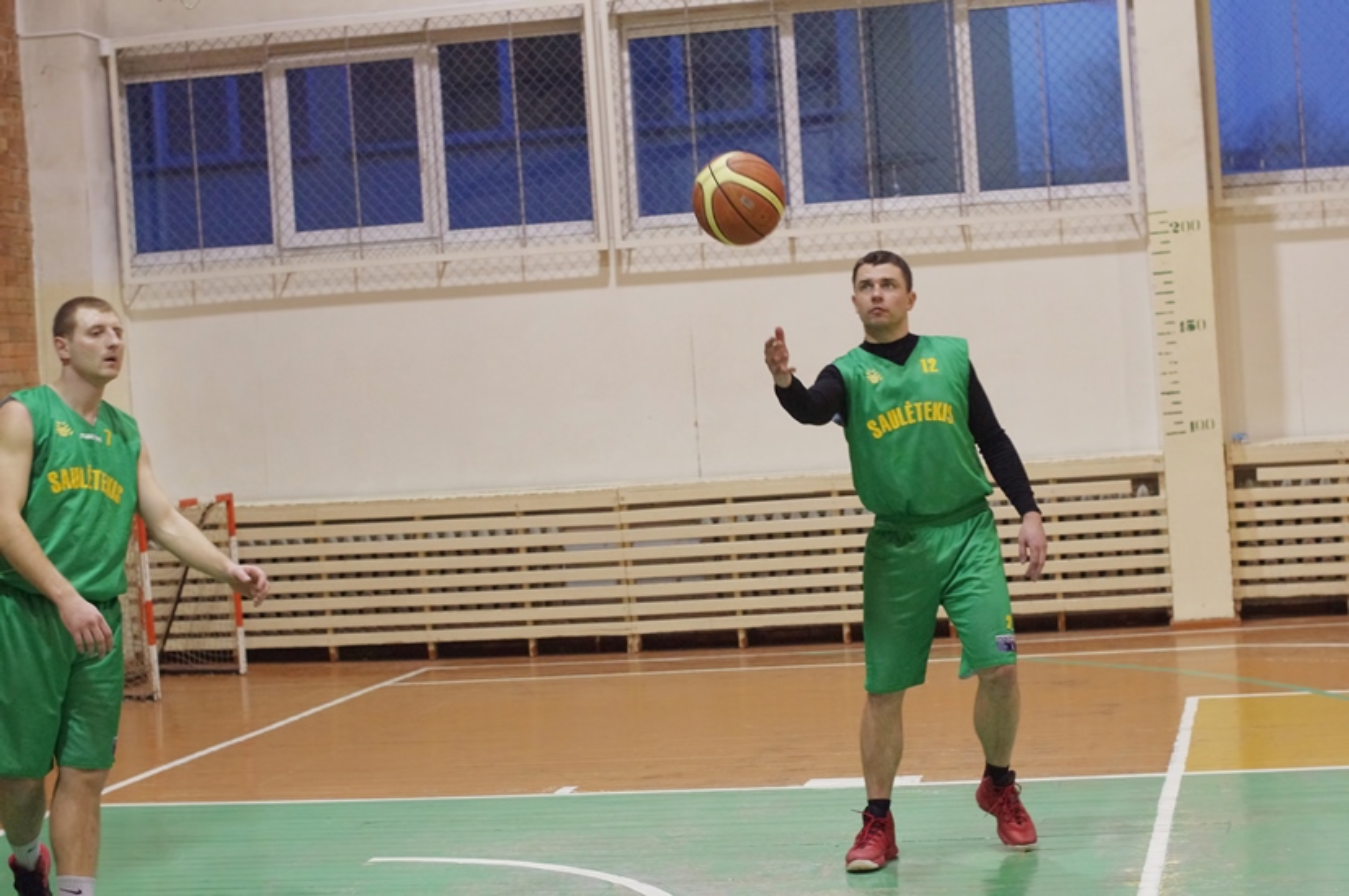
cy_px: 448
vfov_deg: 18.1
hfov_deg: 27.0
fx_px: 2807
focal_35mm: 75
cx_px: 674
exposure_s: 1/200
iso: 1600
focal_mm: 50
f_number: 3.5
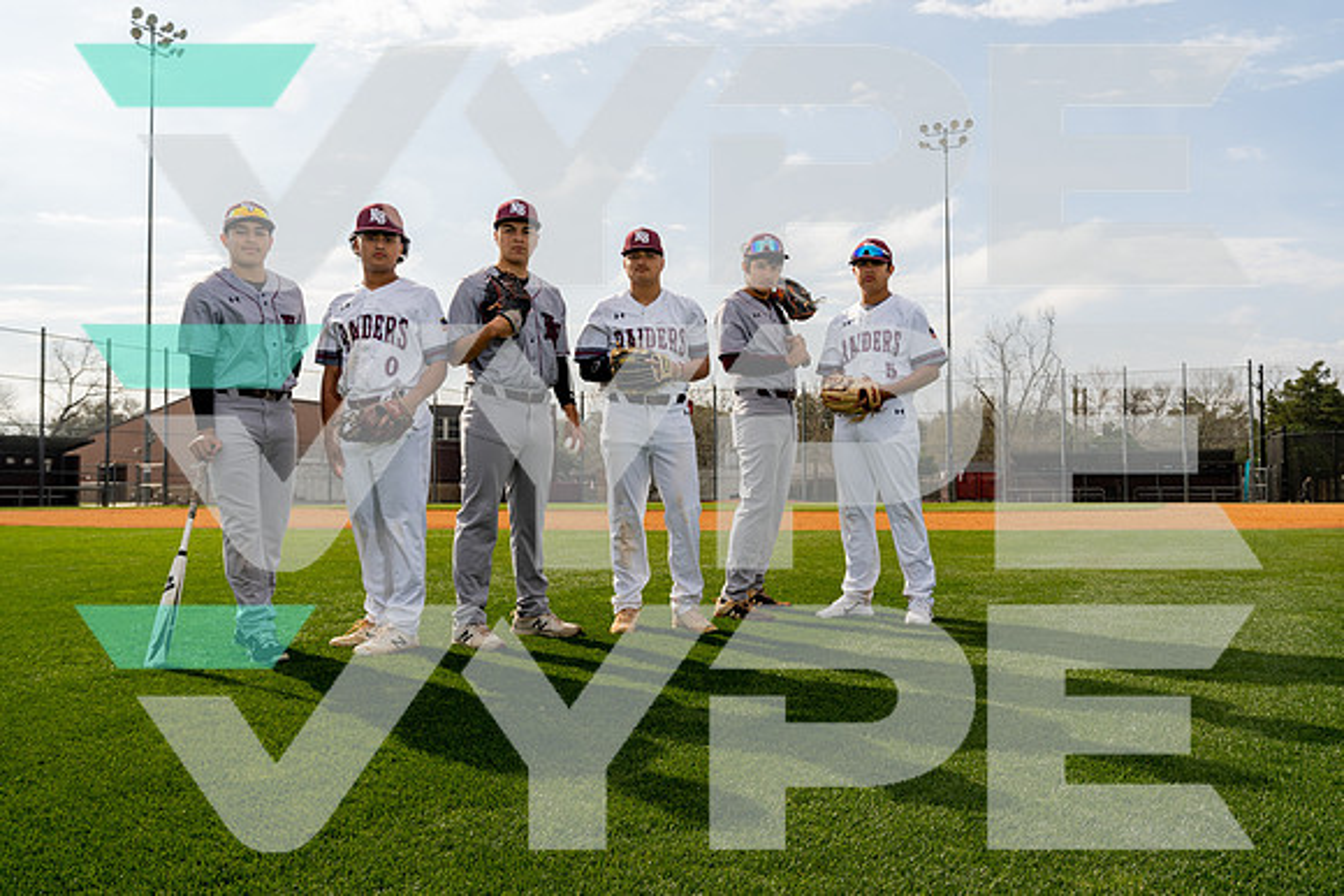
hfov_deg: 60.3
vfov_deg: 42.3
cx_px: 672
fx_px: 1158
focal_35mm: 31
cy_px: 448
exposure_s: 1/250
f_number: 8
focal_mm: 31
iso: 100
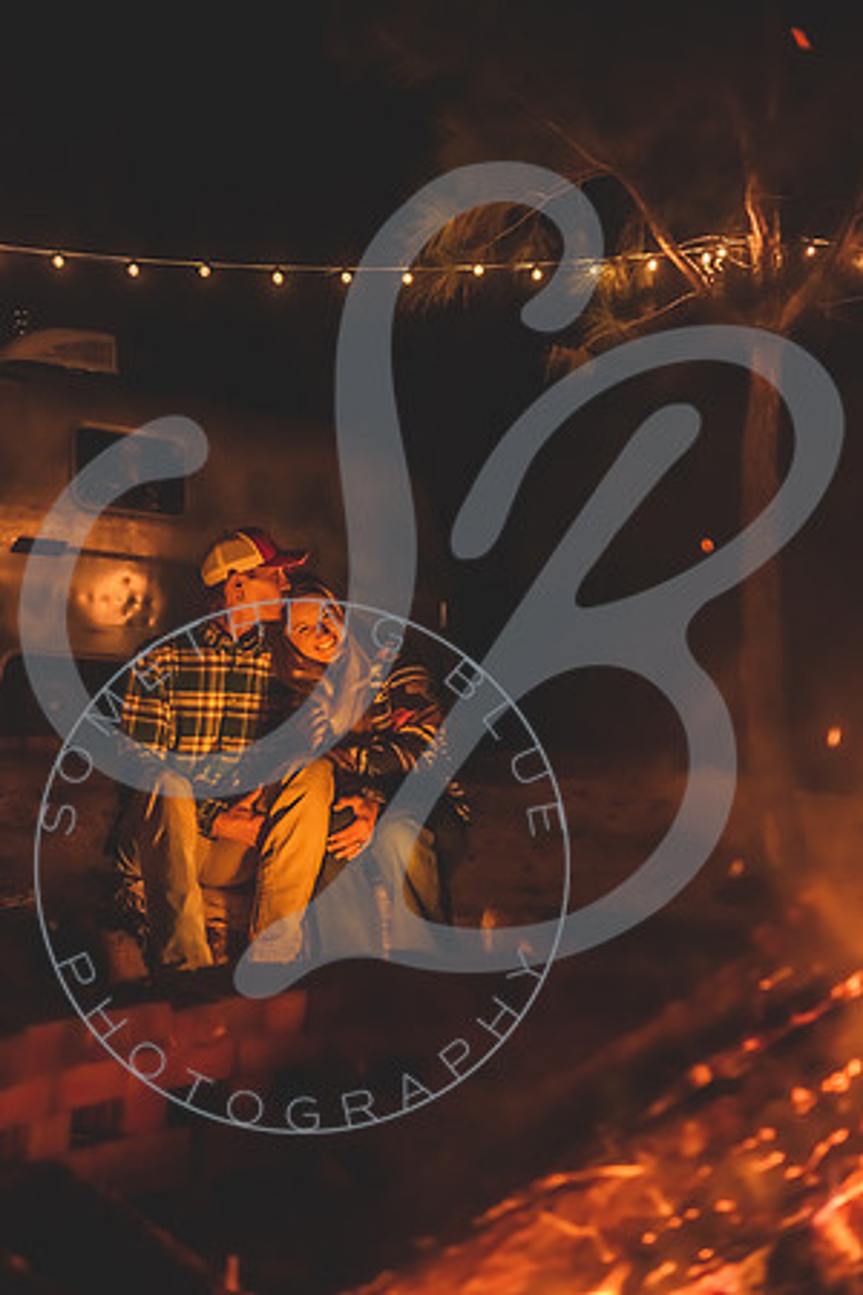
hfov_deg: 28.1
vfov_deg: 41.1
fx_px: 1726
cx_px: 432
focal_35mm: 48
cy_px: 648
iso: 4000
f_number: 2.8
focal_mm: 48
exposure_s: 1/160
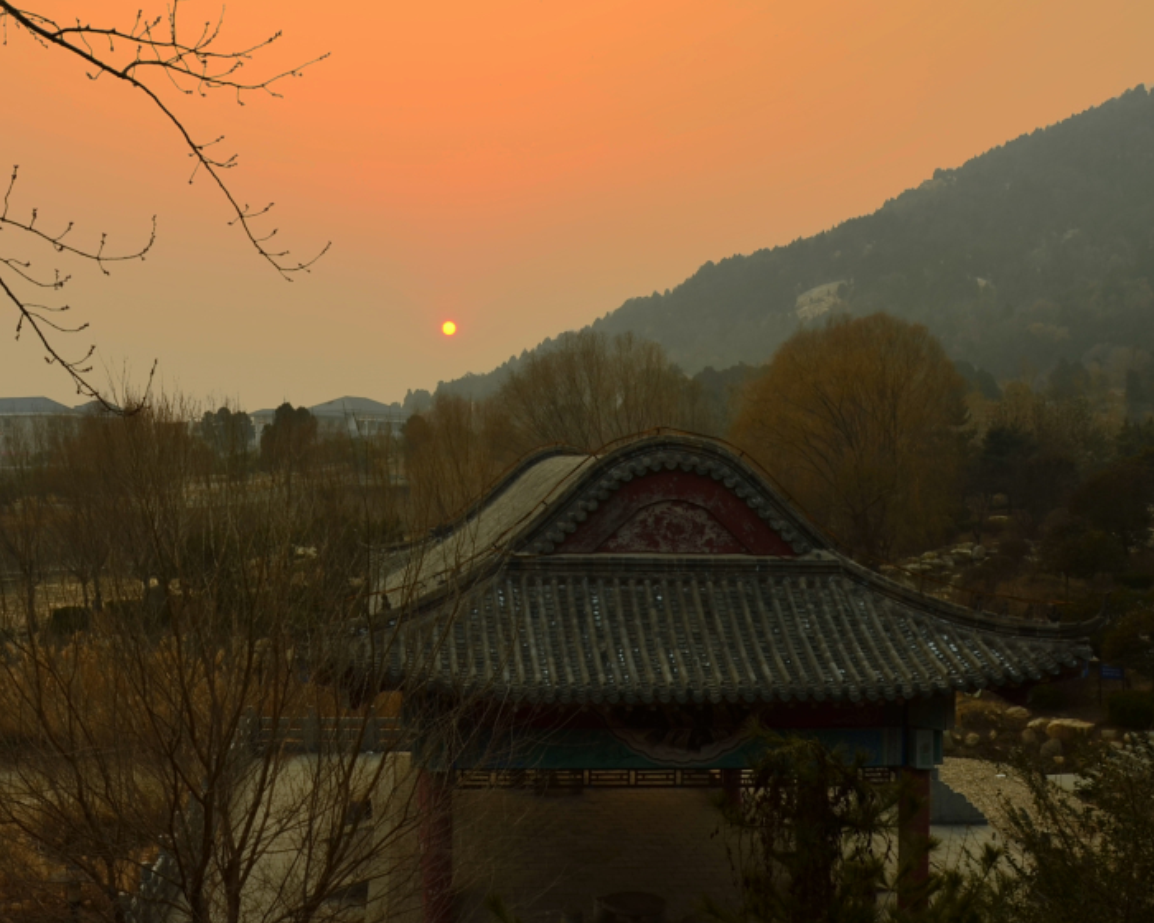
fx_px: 1264
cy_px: 475
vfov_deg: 40.1
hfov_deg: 48.7
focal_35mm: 37
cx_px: 450
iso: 100
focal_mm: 18
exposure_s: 1/30
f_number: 8
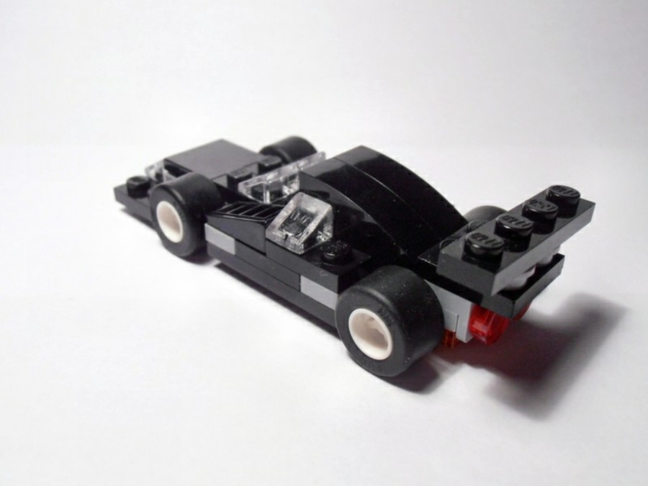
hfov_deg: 50.1
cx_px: 324
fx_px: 693
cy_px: 243
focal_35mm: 37
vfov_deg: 38.7
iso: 100
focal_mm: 6.61
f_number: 3.9
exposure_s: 1/40
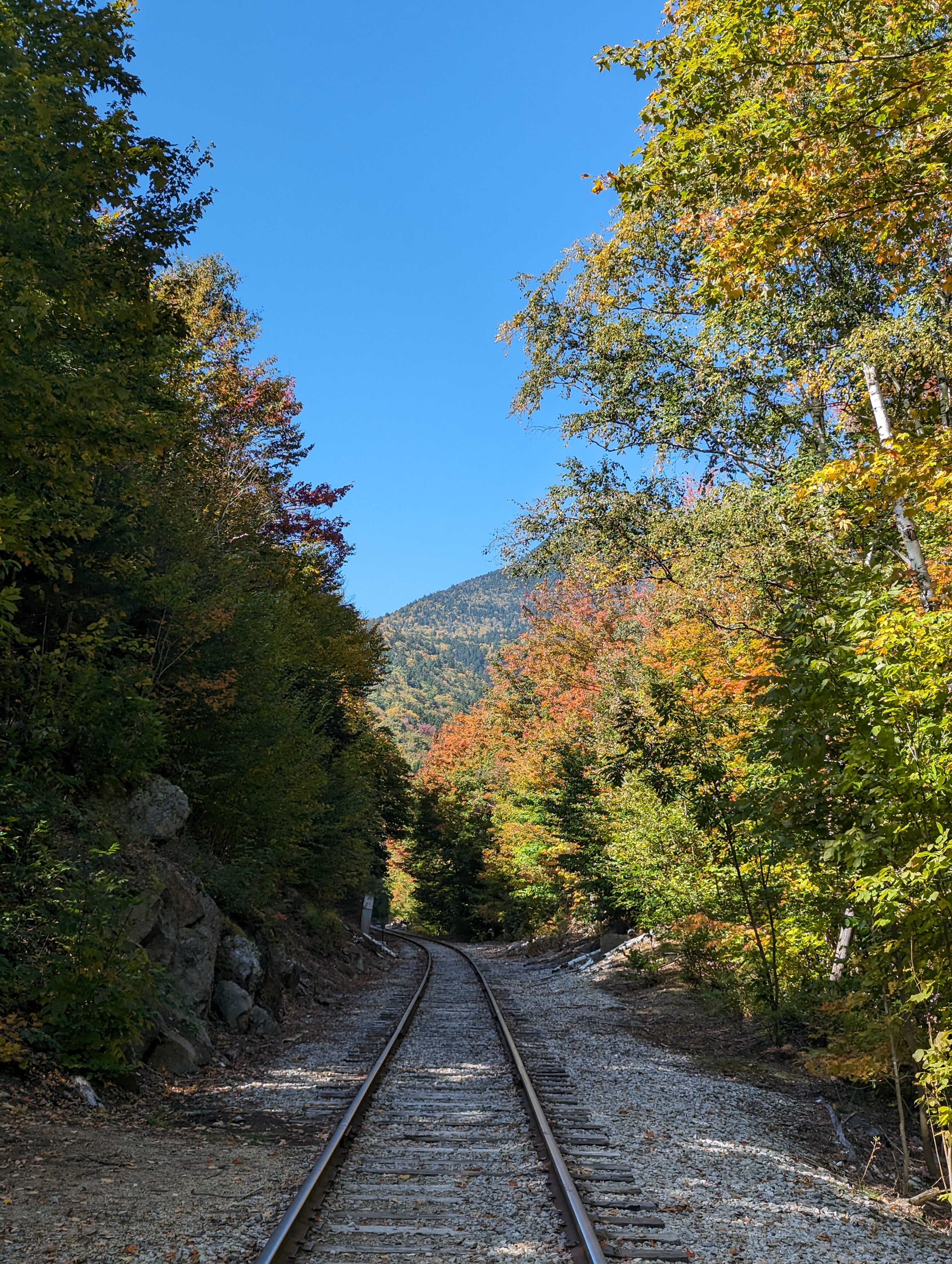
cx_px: 476
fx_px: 1756
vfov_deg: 39.6
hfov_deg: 30.3
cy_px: 632
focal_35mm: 48
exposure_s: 1/999
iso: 48
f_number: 1.85
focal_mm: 6.81
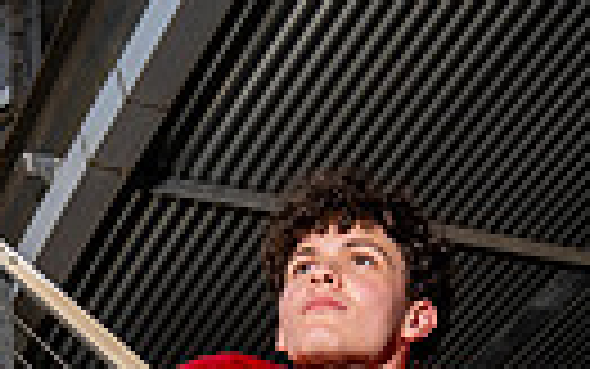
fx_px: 1351
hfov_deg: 24.3
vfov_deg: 12.3
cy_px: 891
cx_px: 140
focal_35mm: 84
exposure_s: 1/250
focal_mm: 24
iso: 100
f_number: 8
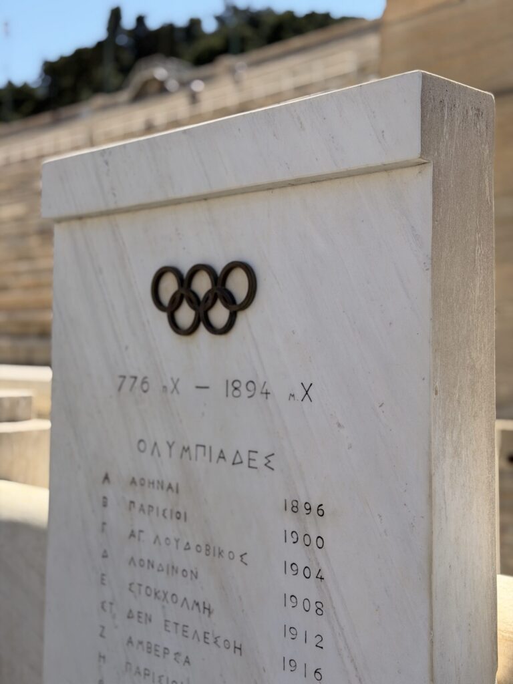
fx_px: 948
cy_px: 342
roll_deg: +0.4
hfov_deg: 30.3
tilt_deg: +0.5
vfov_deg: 39.7
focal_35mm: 48
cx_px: 256
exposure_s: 1/4587
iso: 64
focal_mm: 6.76
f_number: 1.78
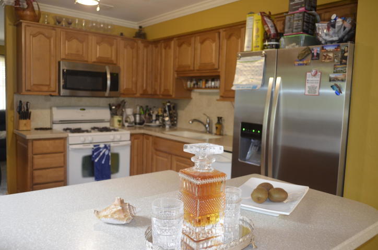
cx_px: 189
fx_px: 314
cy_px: 125
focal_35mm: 30
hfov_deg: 62.0
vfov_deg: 43.5
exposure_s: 1/60
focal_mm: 20
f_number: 3.8
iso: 1000
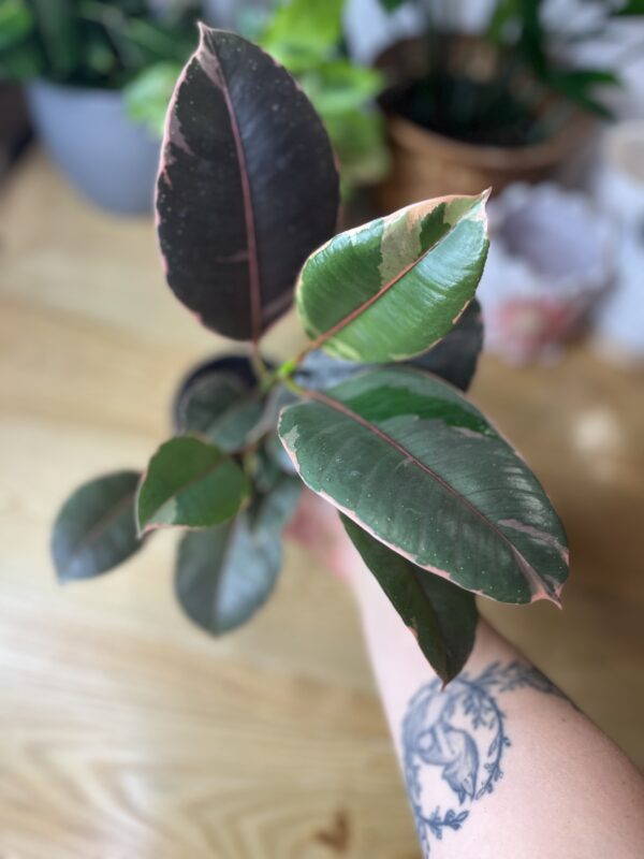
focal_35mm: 26
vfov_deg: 67.3
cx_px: 322
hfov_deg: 53.1
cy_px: 430
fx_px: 645
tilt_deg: -59.0
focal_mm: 5.1
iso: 100
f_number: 1.6
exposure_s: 1/120
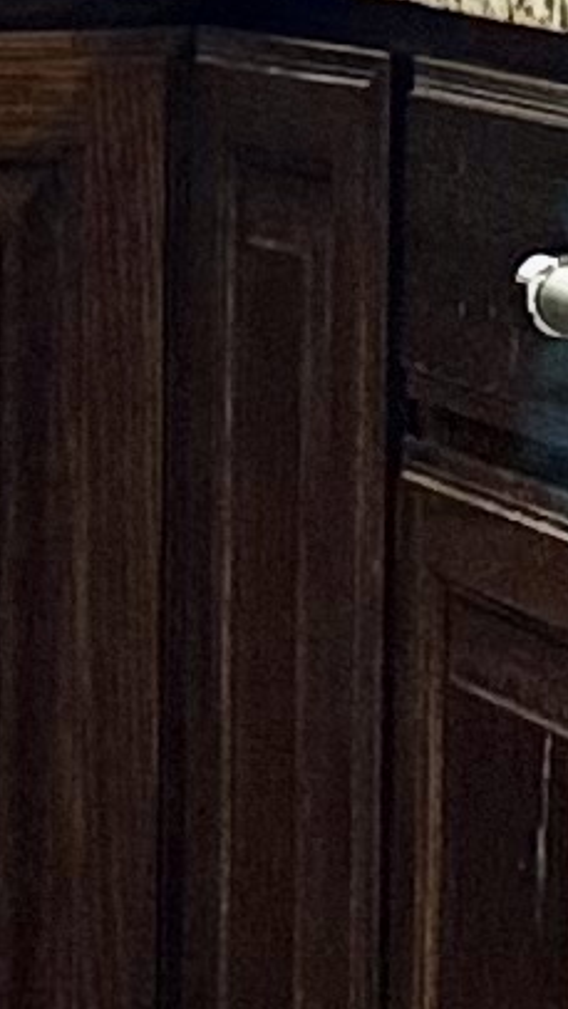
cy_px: -372
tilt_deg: -0.3
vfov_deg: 8.2
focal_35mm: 259
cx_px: 1659
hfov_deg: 4.5
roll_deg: -0.1
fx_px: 6933
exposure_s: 1/60
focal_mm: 6.76
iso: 320
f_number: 1.78
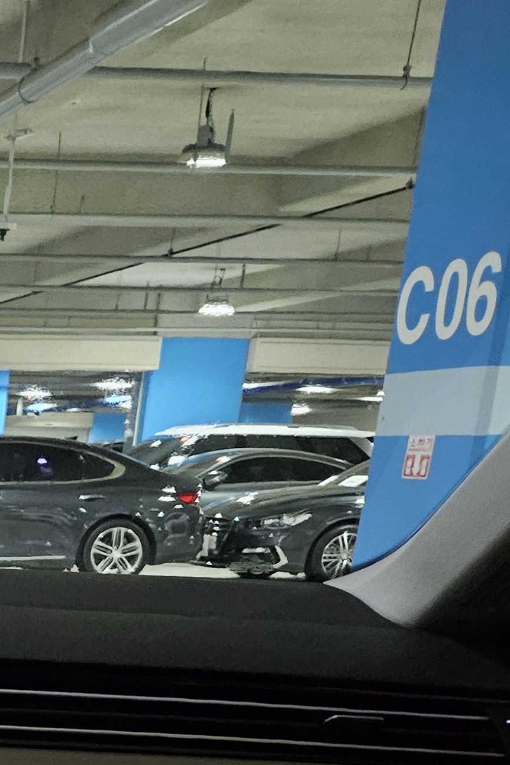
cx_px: -541
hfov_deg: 14.8
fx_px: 1572
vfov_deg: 25.0
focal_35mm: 74
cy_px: 885
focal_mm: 5.4
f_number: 1.8
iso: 1600
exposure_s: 1/21.6
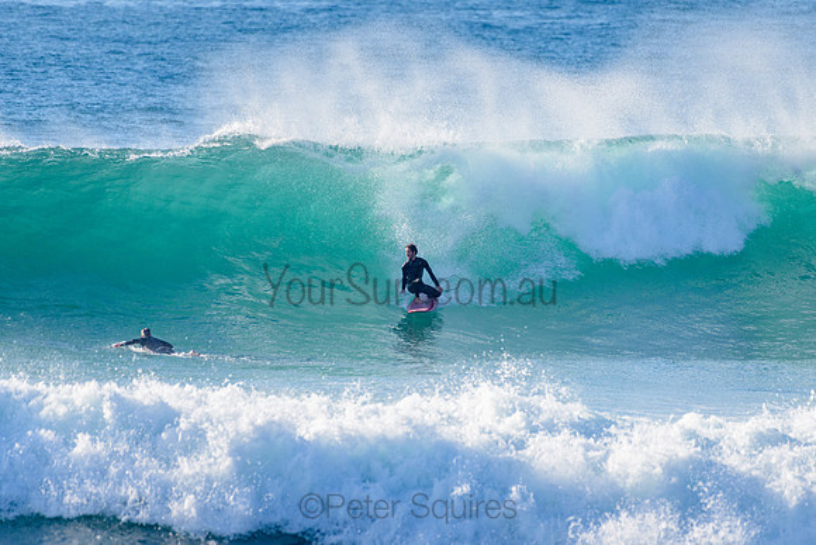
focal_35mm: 613
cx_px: 408
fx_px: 13902
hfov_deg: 3.4
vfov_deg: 2.2
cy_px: 272
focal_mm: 500
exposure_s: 1/2000
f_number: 5.6
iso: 200
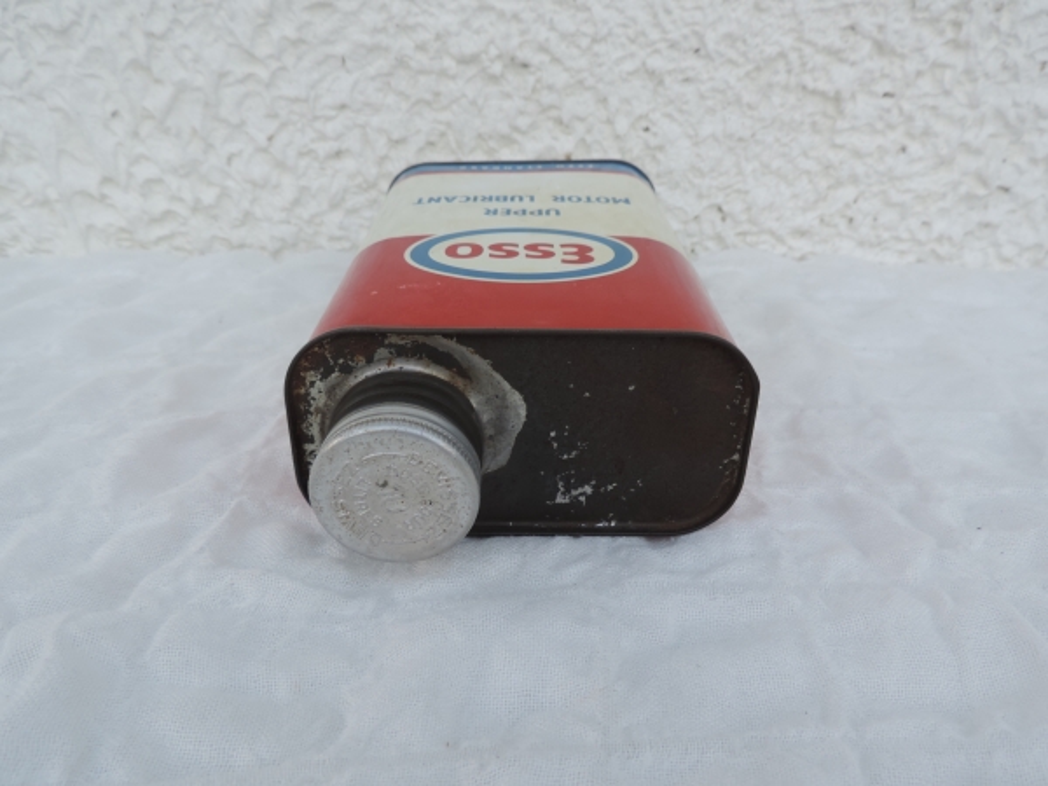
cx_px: 524
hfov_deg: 63.4
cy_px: 393
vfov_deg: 49.7
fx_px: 848
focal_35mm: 28
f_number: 3.1
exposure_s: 1/50
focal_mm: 4.9
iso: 80
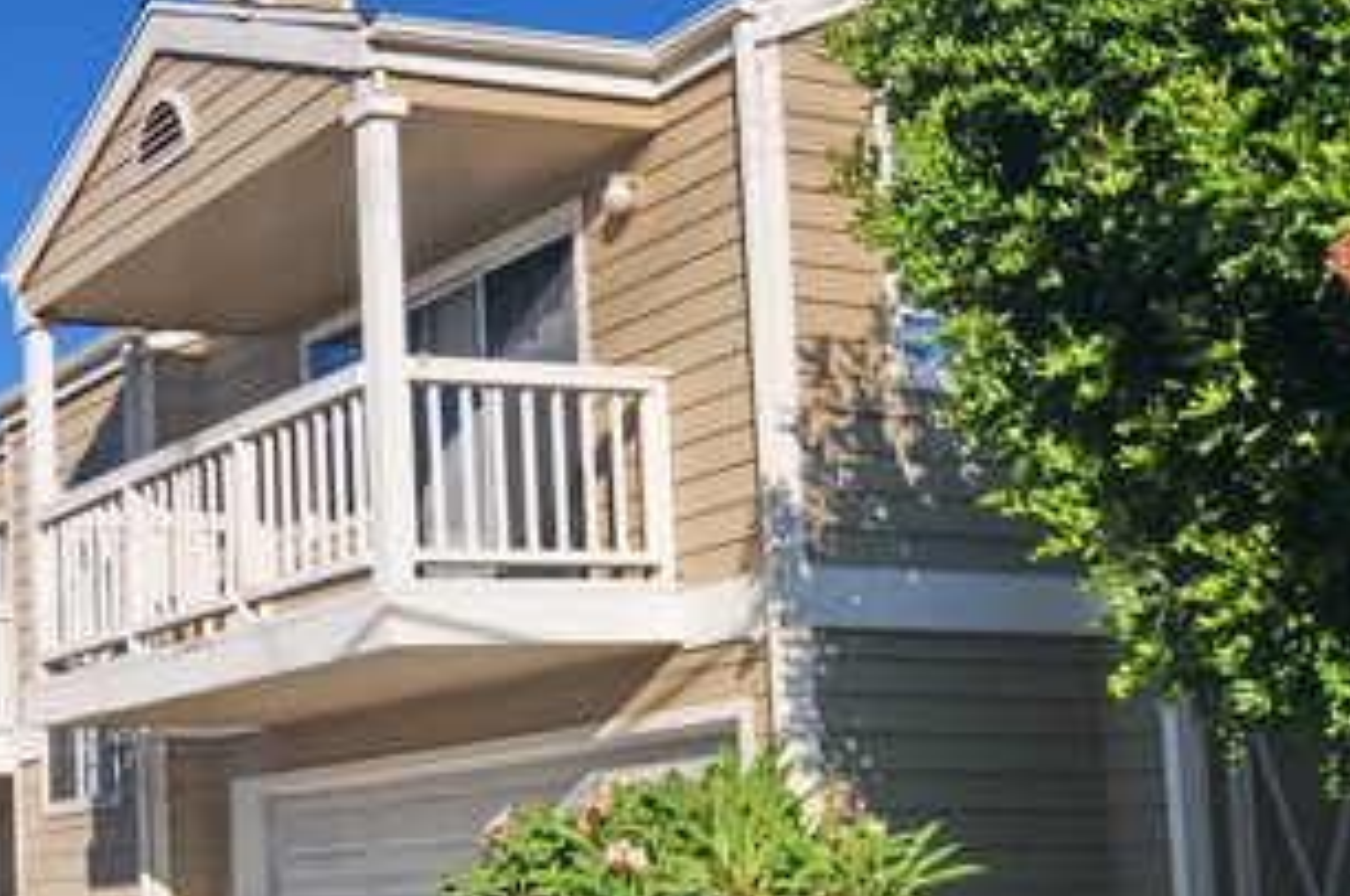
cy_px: 717
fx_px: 2583
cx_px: 49
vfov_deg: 19.5
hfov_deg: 27.8
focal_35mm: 69
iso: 200
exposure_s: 1/500
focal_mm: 22
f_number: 11
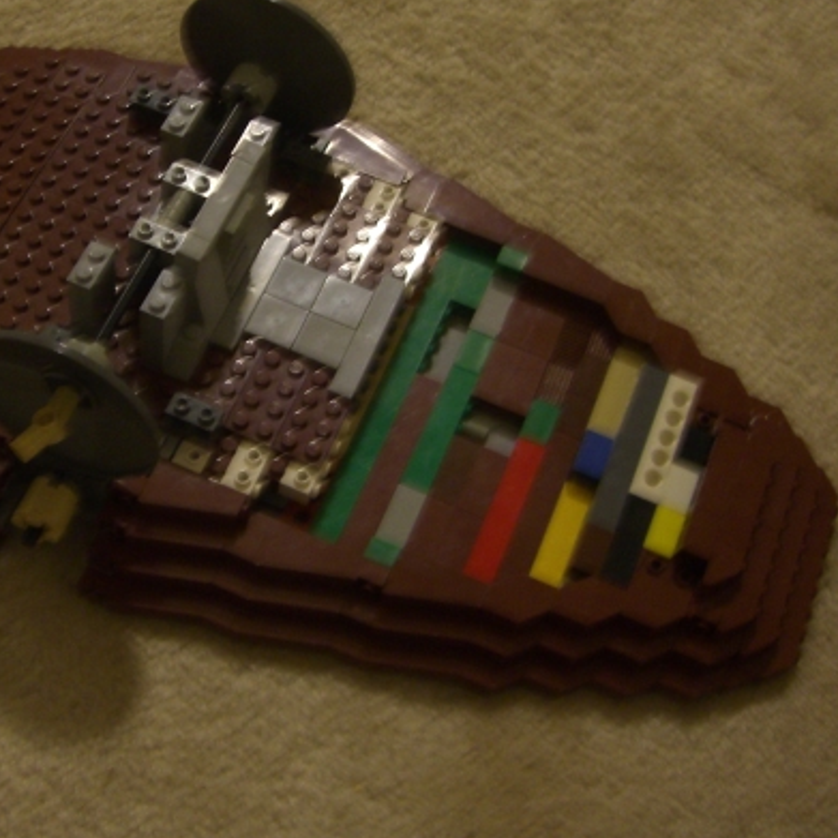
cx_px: 270
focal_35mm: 55
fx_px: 1506
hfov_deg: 30.8
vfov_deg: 31.0
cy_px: 343
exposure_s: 1/8
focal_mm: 6.2
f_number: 2.7
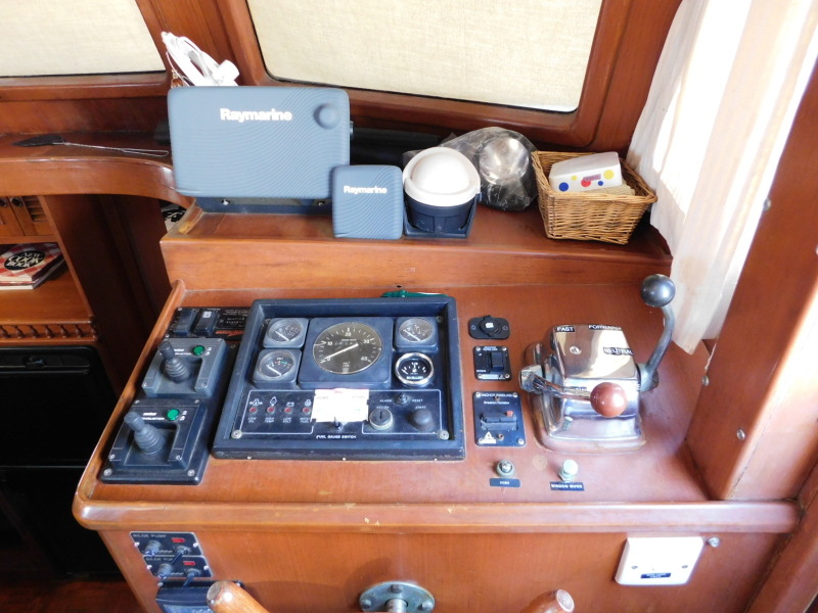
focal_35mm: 23
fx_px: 544
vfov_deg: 58.9
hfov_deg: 73.9
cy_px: 306
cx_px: 409
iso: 400
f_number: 3
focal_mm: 4
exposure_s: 1/15
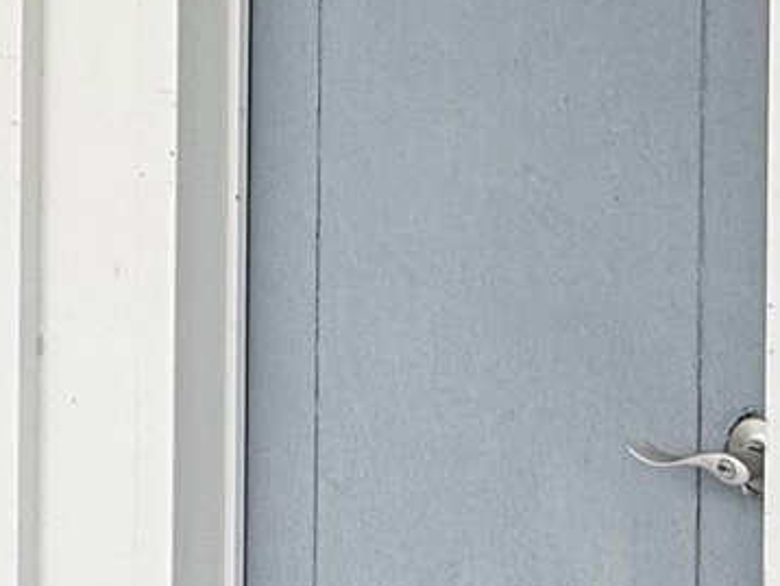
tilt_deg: +0.7
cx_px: 78
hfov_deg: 23.7
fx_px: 1804
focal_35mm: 80
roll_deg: -0.6
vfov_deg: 17.2
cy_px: -203
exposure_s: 1/535
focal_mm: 2.22
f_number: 2.2
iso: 50
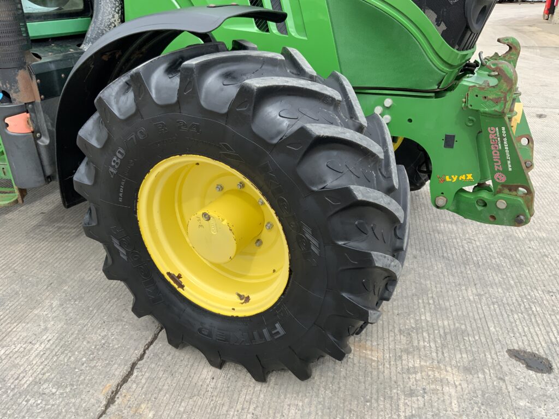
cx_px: 280
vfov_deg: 48.2
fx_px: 468
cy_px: 210
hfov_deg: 61.7
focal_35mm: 29
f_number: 1.8
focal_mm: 3
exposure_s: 1/620
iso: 16
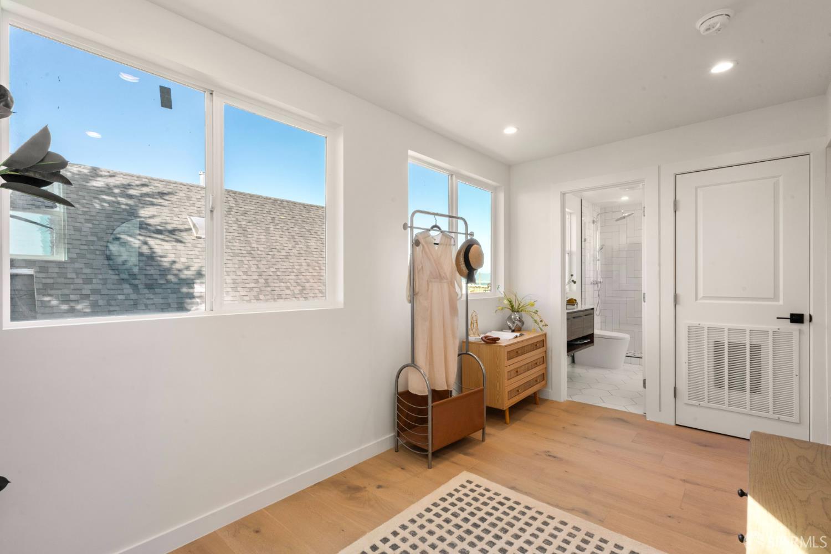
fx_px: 369
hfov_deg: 96.7
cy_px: 277
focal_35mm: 16
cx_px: 416
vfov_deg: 73.7
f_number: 16
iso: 400
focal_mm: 16
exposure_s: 1/15
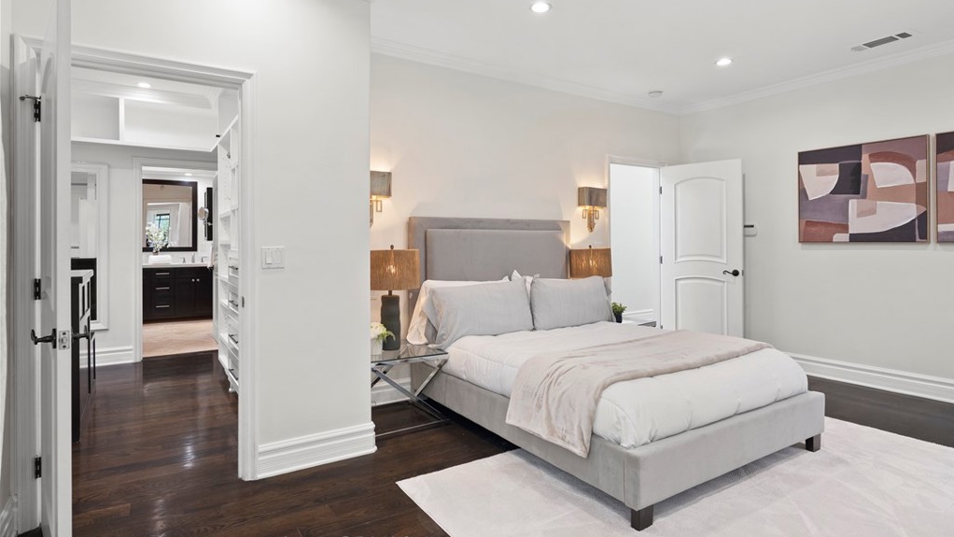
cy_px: 240
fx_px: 531
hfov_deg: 83.8
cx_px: 477
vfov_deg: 53.5
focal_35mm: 21
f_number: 8
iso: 250
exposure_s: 1
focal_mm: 20
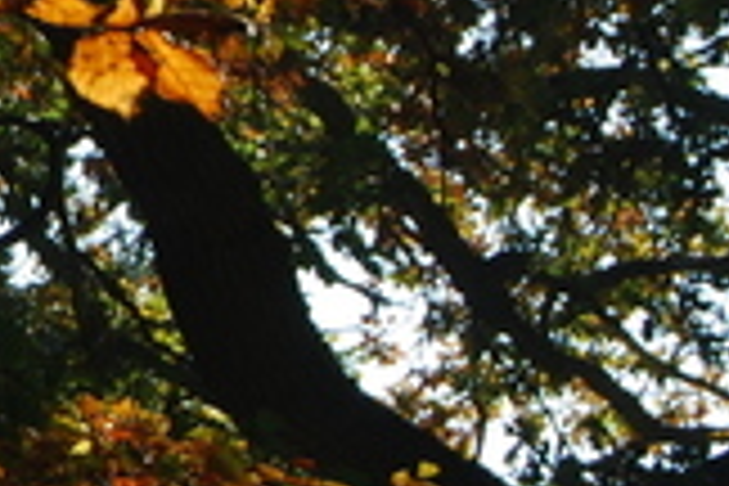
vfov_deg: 3.4
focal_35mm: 408
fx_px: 8271
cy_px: 0
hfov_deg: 4.9
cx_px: -850
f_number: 8
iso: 100
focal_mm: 55
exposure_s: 1/160
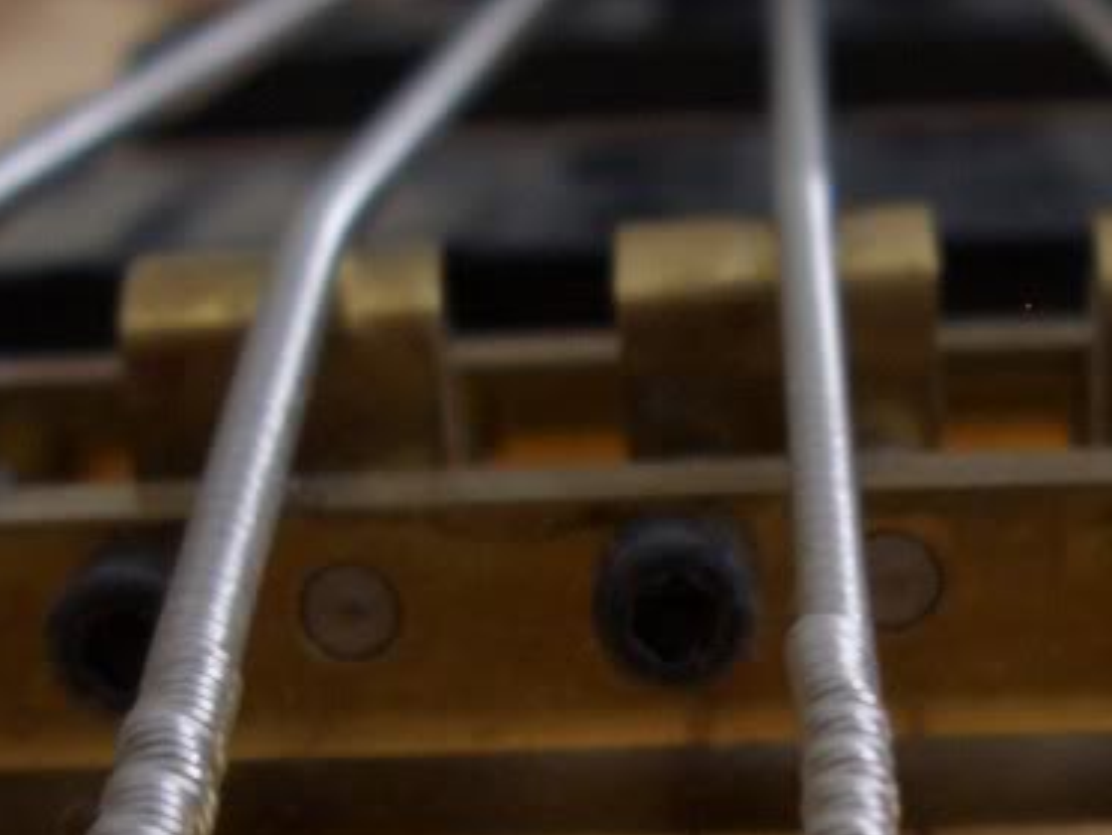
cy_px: 853
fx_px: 3085
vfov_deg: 15.1
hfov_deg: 20.3
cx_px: 781
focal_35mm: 96
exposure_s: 1/8
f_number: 2.6
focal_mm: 5.8
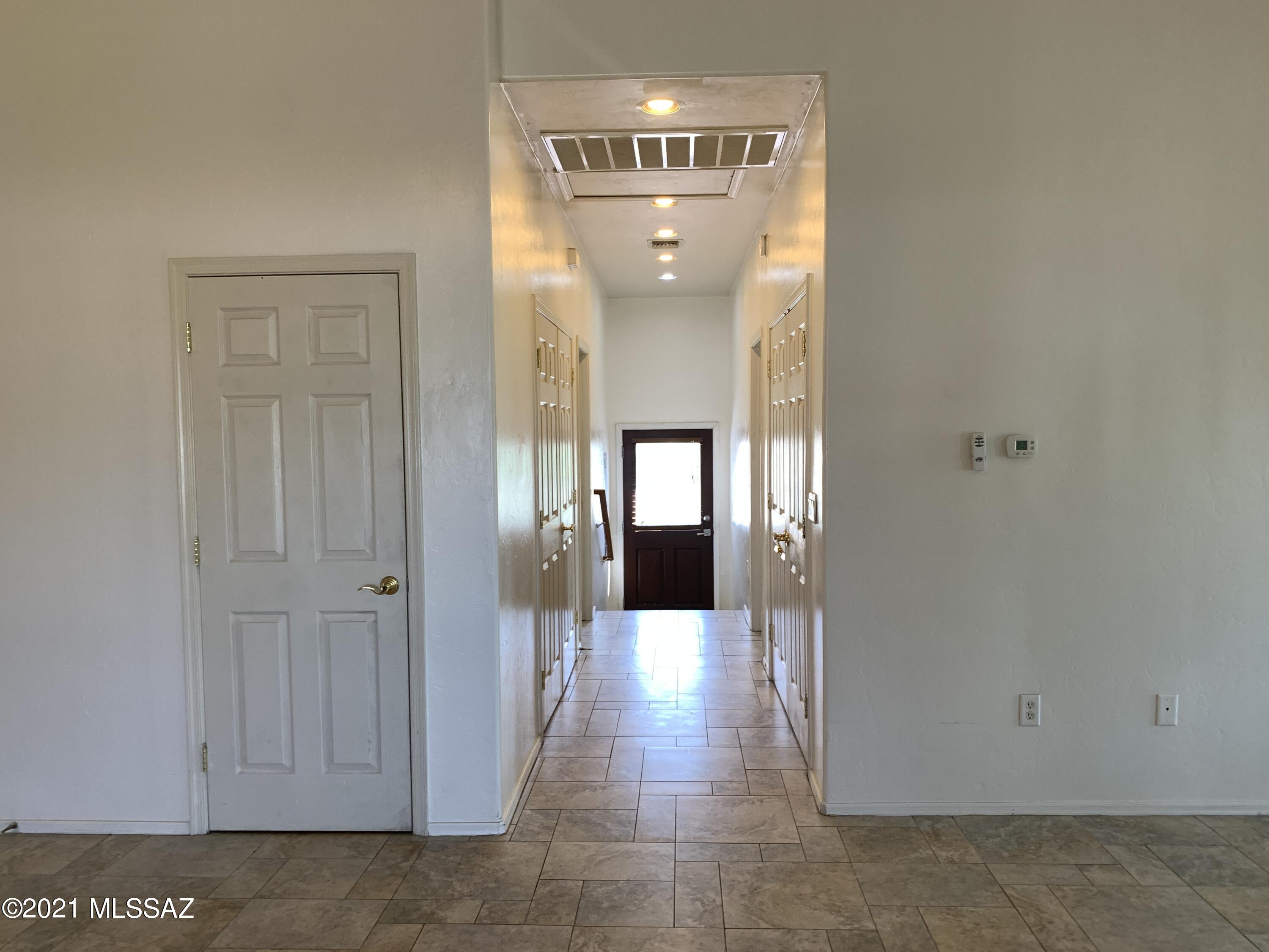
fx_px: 953
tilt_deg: -0.9
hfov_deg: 67.3
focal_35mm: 26
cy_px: 476
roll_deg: -0.5
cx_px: 634
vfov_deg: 53.1
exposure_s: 1/120
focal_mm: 4.25
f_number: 1.8
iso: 100
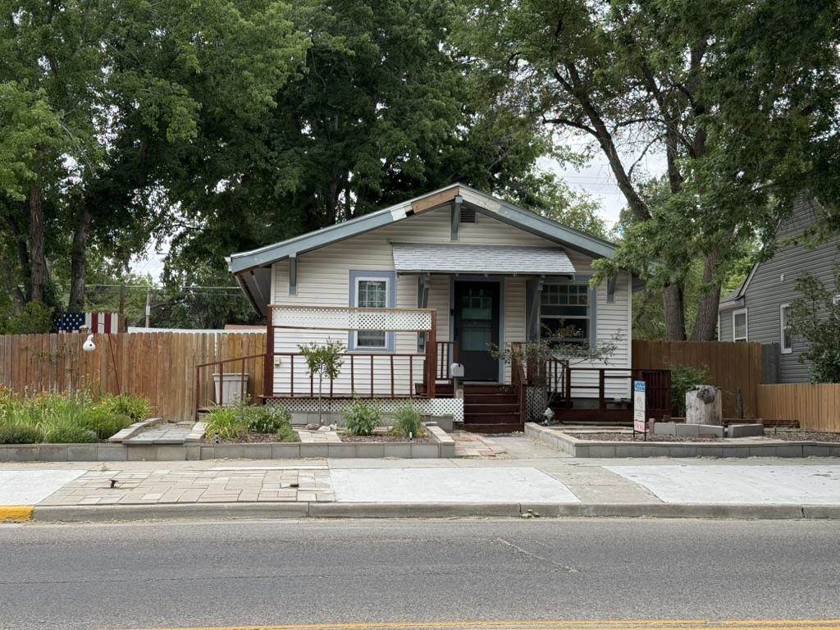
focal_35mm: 48
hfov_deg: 39.7
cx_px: 420
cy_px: 315
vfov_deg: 30.3
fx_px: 1165
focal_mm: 6.76
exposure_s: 1/1085
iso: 80
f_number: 1.78
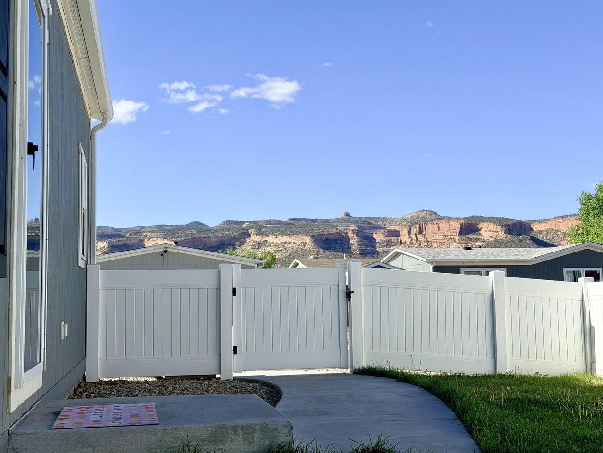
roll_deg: +1.3
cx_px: 302
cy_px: 226
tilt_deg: +4.6
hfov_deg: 39.7
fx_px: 836
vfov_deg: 30.3
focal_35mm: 48
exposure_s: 1/6024
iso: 80
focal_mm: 6.76
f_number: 1.78
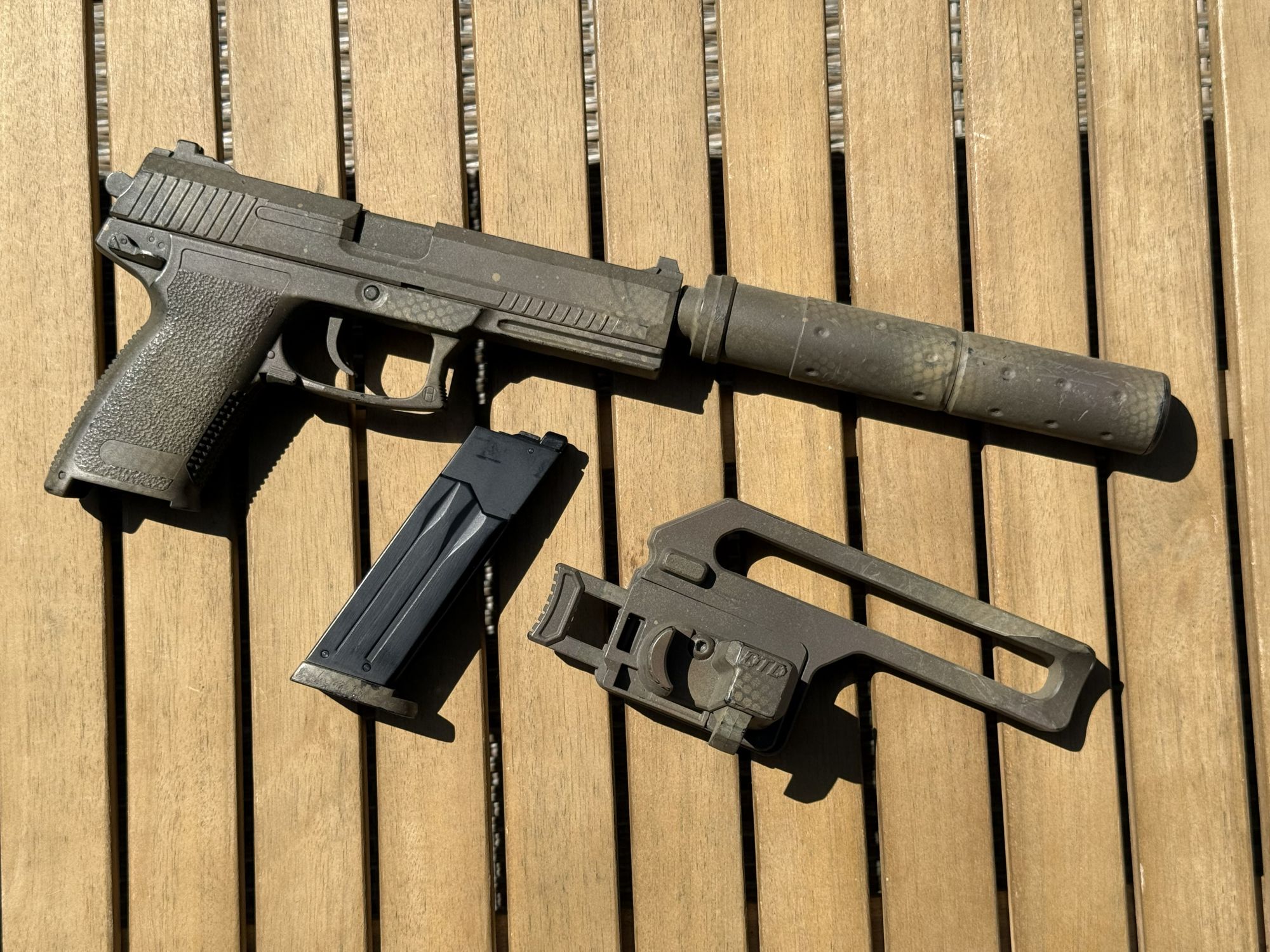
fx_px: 1761
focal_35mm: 48
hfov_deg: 39.7
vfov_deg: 30.3
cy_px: 476
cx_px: 635
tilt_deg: -85.9
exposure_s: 1/5587
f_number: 1.78
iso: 64
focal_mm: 6.76
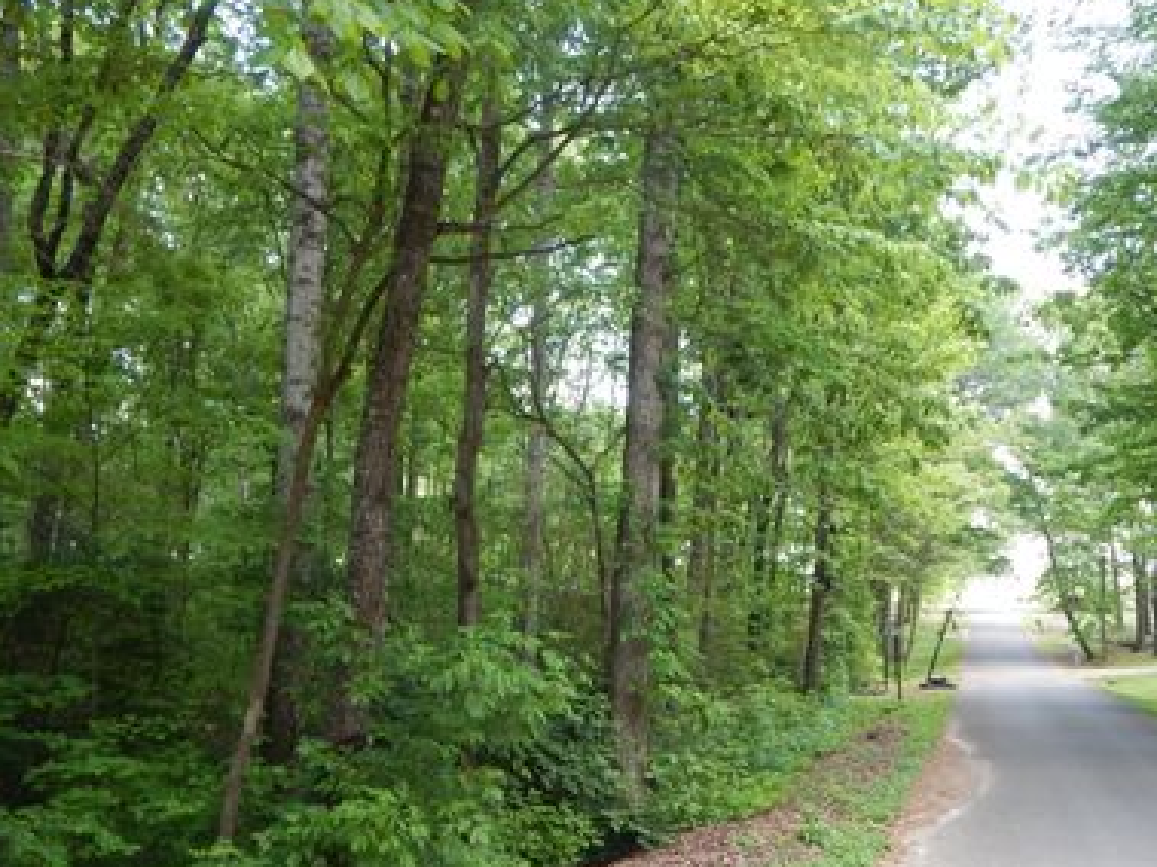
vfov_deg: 42.7
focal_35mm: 33
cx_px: 611
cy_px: 530
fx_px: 1103
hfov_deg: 55.3
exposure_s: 1/80
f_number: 3.1
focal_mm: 4.5
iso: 125
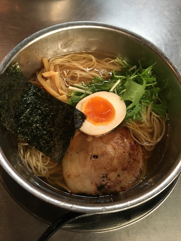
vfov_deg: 61.7
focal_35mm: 29
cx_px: 90
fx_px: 202
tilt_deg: -69.1
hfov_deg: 48.2
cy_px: 120
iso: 200
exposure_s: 1/30
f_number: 2.2
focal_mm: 4.15
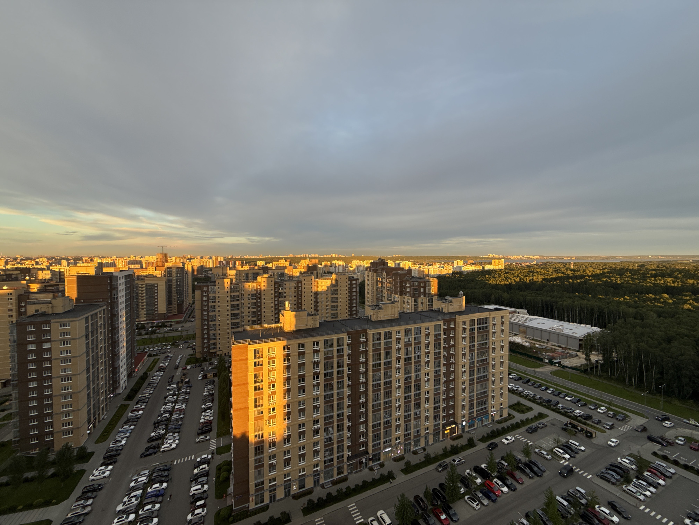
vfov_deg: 85.7
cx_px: 350
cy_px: 262
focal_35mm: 14
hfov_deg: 102.1
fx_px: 283
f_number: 2.2
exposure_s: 1/135
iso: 64
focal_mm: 2.22
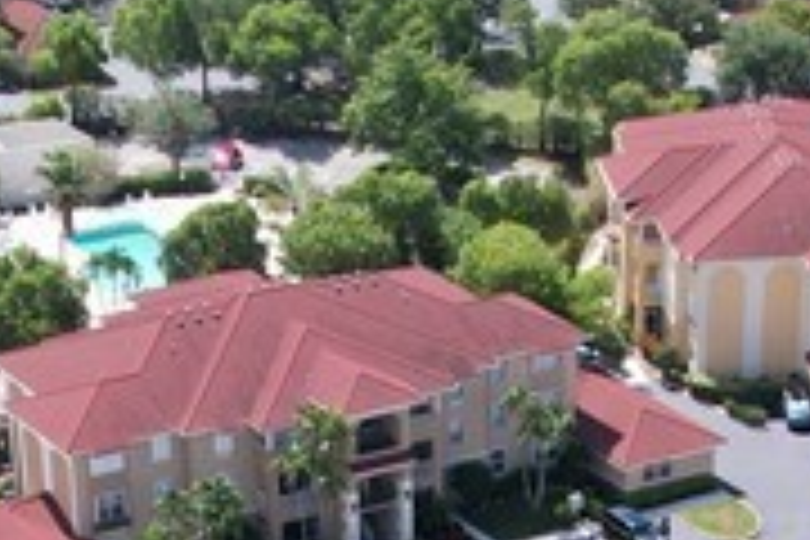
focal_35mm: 133
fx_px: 2992
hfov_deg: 15.4
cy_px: 1134
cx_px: 441
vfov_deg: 9.5
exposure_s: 1/1250
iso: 140
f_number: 2.8
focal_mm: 8.38
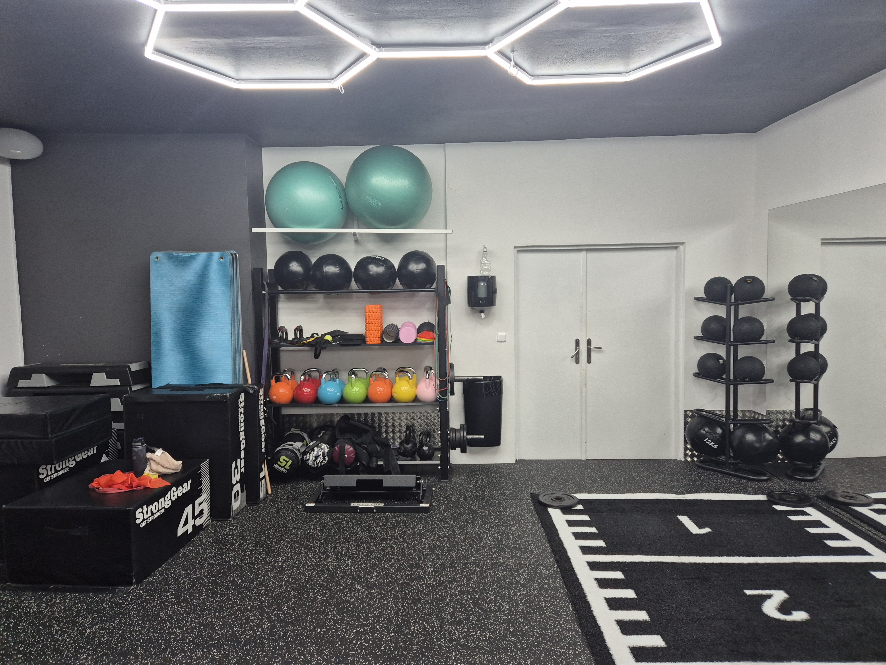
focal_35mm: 23
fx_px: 589
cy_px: 332
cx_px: 443
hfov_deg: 73.9
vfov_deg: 58.9
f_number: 1.8
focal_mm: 5.4
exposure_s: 1/180
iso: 200
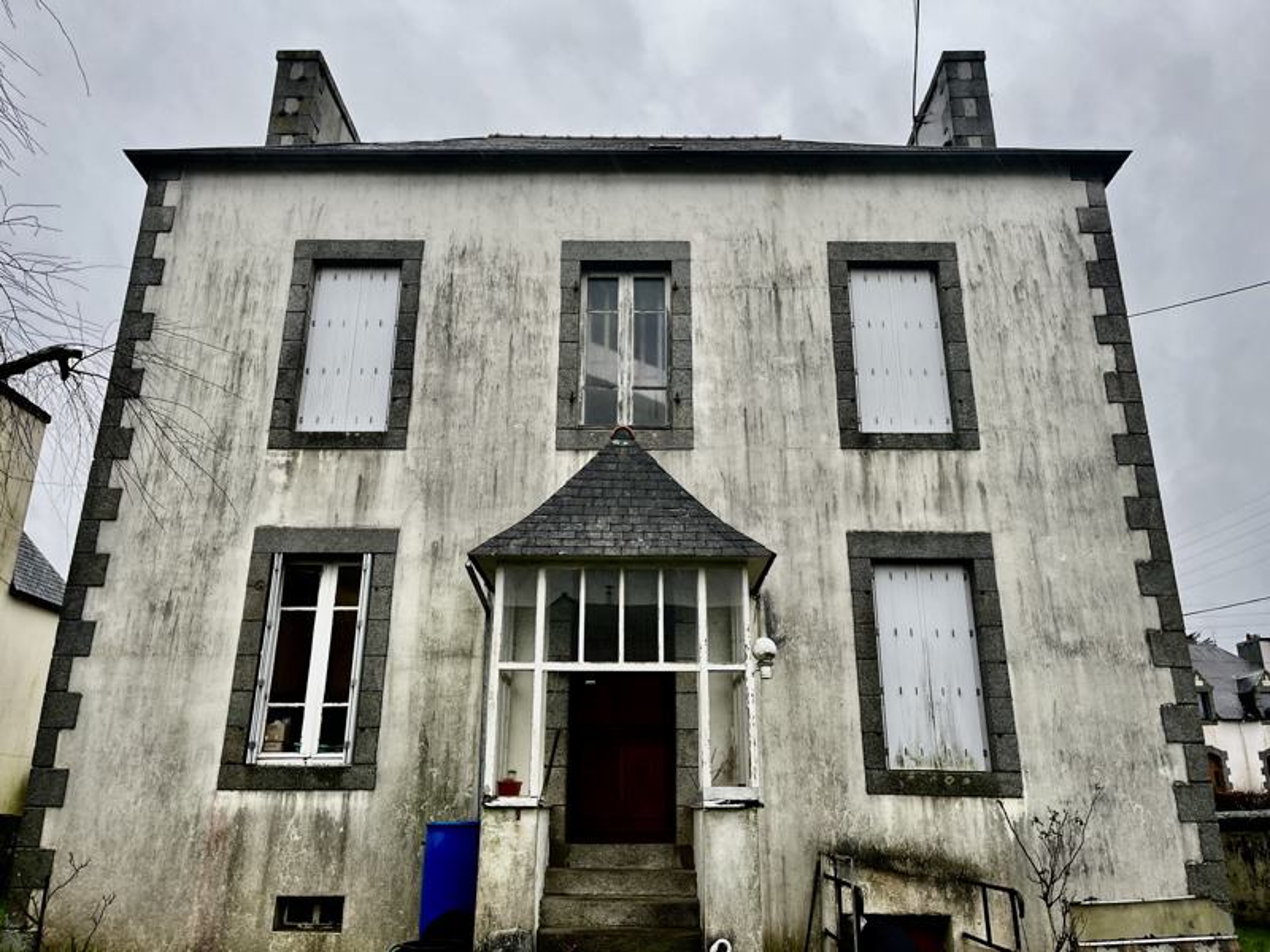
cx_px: 635
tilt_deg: +20.0
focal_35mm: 26
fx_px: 954
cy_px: 476
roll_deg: -0.1
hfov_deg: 67.3
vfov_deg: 53.1
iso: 50
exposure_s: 1/121
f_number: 1.6
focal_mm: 5.1
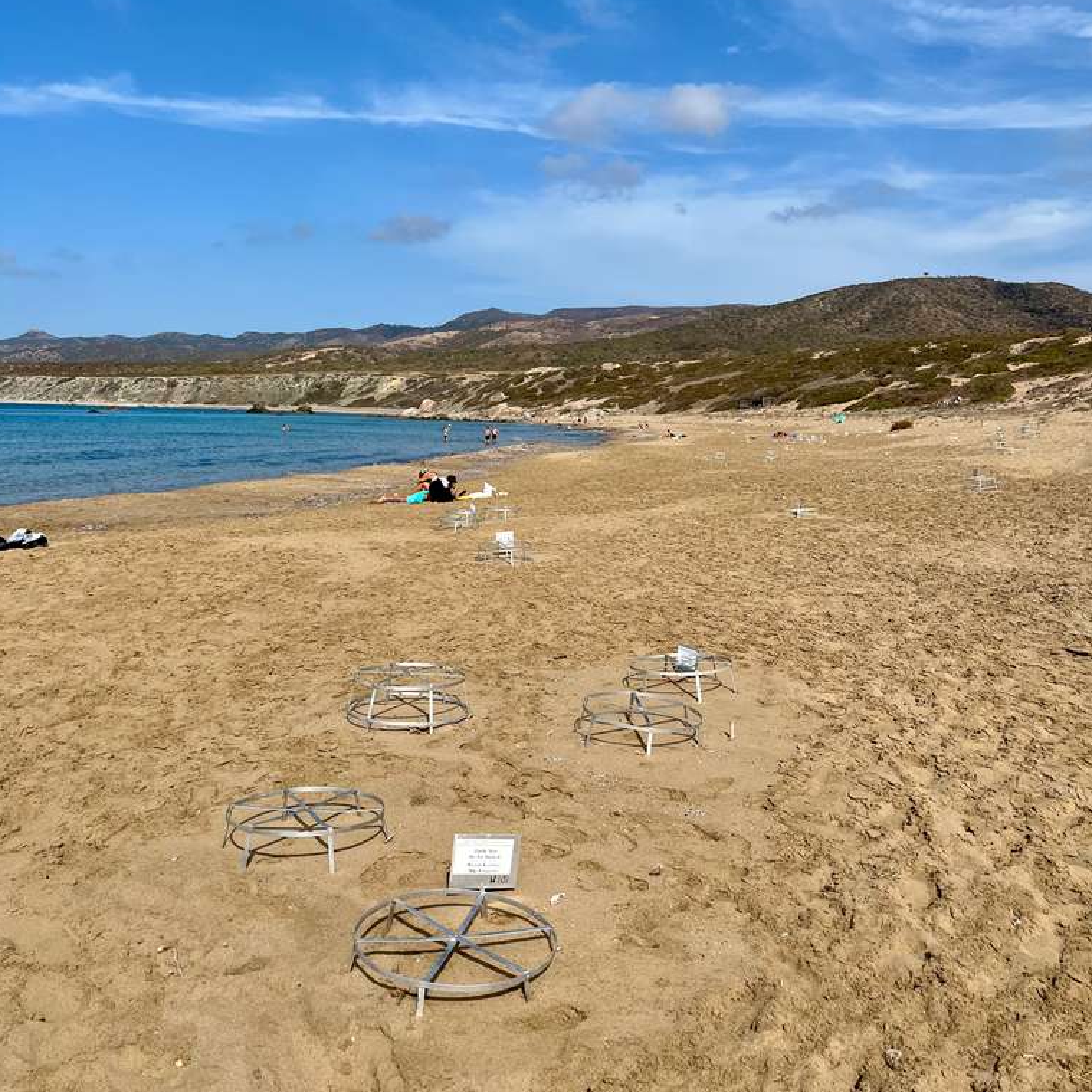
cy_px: 493
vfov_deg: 52.4
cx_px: 545
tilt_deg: -4.4
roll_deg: -1.3
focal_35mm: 31
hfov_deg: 52.5
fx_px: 1106
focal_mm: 5.1
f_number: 1.6
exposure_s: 1/5319
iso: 50
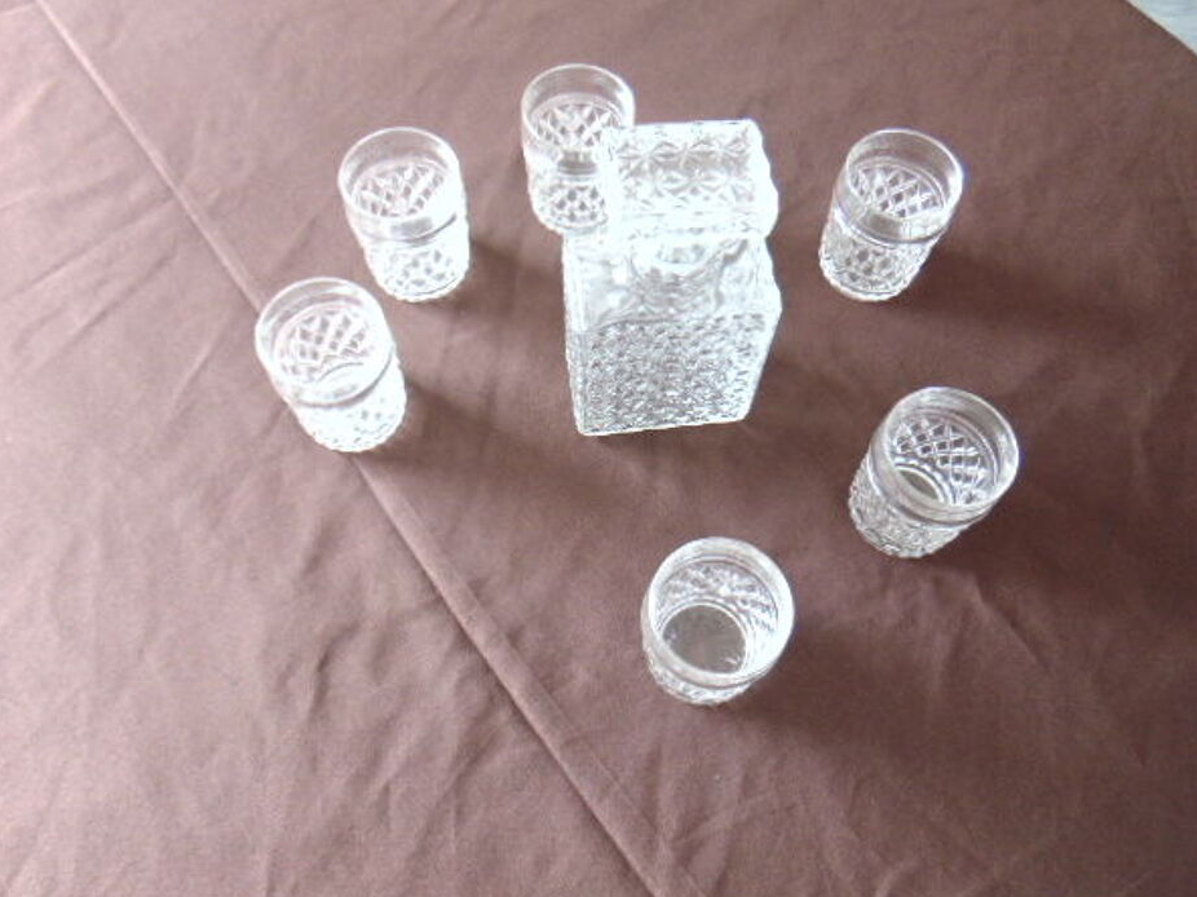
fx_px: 933
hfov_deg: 65.3
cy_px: 454
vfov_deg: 51.3
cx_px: 606
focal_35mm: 27
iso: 250
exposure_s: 1/30
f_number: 3
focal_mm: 4.5
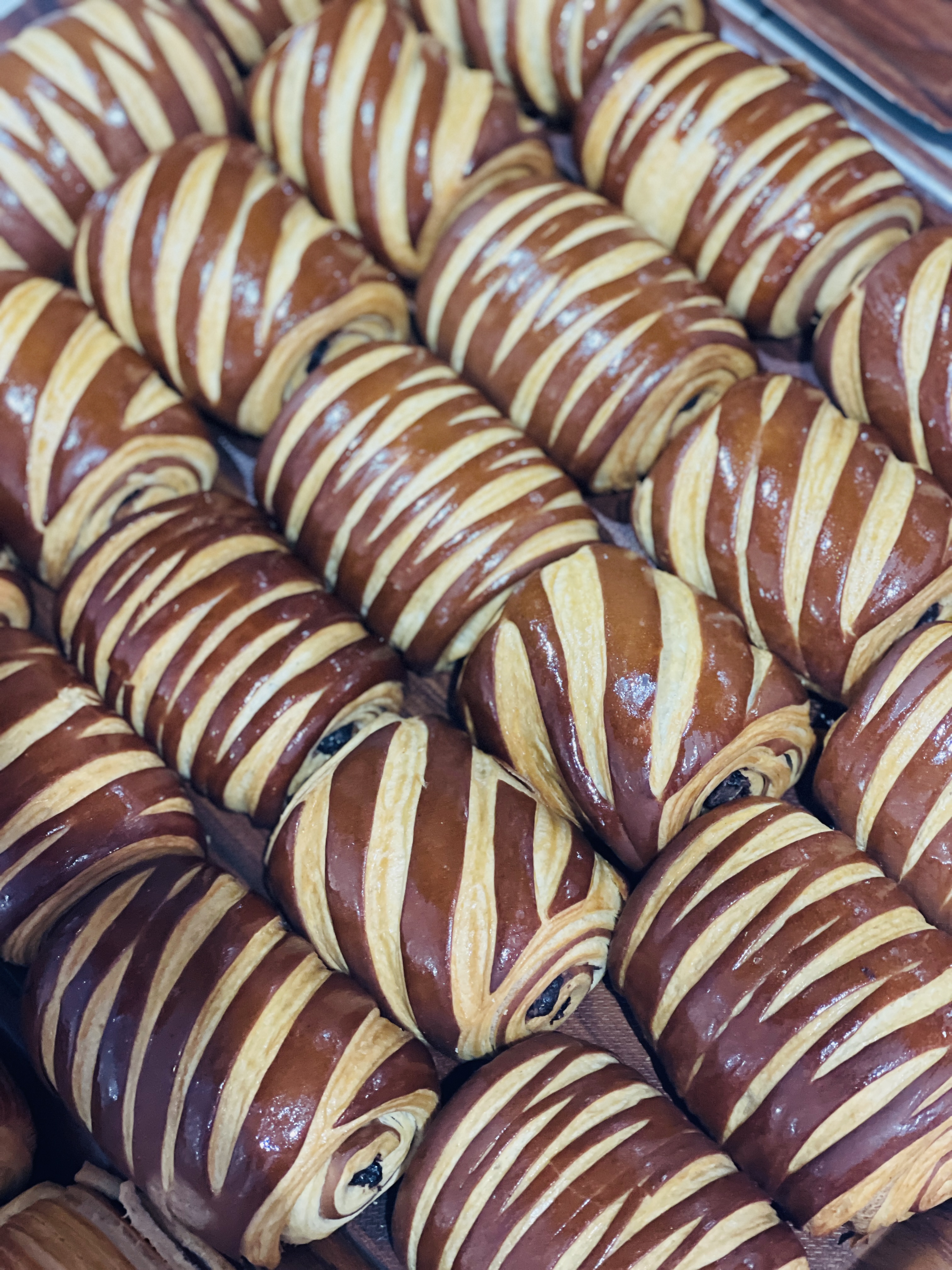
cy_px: 635
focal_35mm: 64
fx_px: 2347
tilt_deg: -61.3
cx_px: 476
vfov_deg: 30.3
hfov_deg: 22.9
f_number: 2.2
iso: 400
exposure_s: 1/25
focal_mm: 7.5
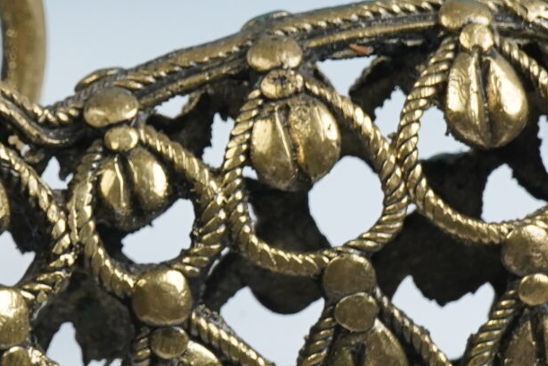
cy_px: 71
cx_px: -190
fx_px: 3958
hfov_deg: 7.8
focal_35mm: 260
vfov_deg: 5.3
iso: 1000
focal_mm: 62
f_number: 10
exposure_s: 1/160
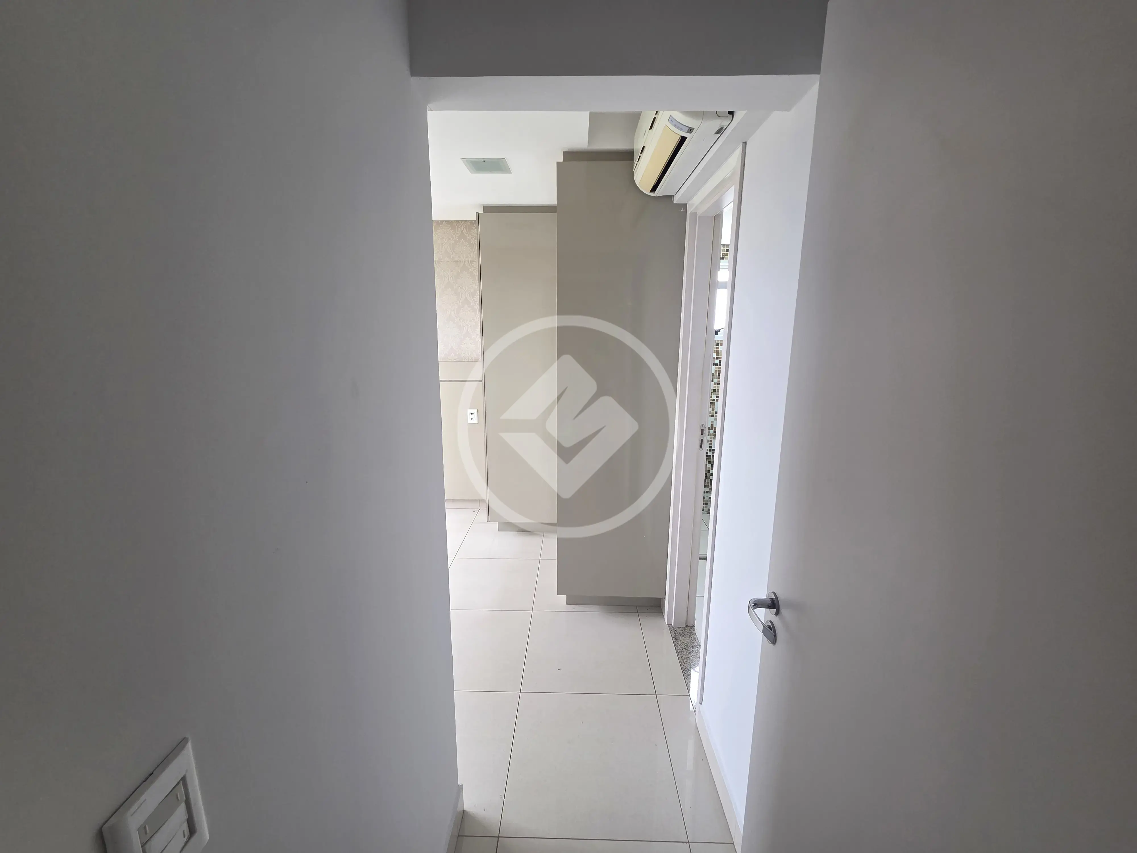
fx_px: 427
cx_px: 568
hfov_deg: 106.2
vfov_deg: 89.9
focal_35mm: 13
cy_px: 426
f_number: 2.2
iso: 160
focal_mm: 2.2
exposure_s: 1/120
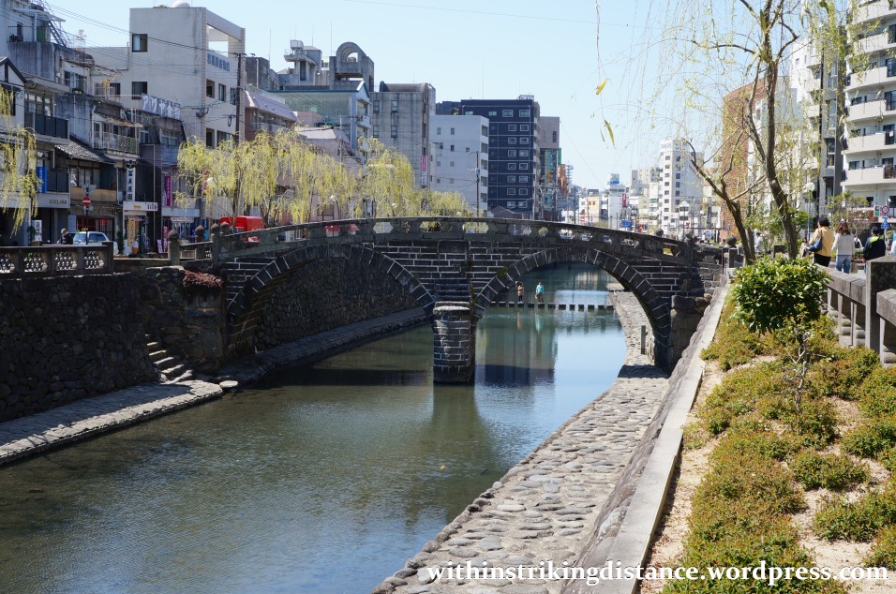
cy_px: 284
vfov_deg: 29.4
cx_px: 439
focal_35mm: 46
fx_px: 1131
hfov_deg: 43.2
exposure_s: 1/160
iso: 200
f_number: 13
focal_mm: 29
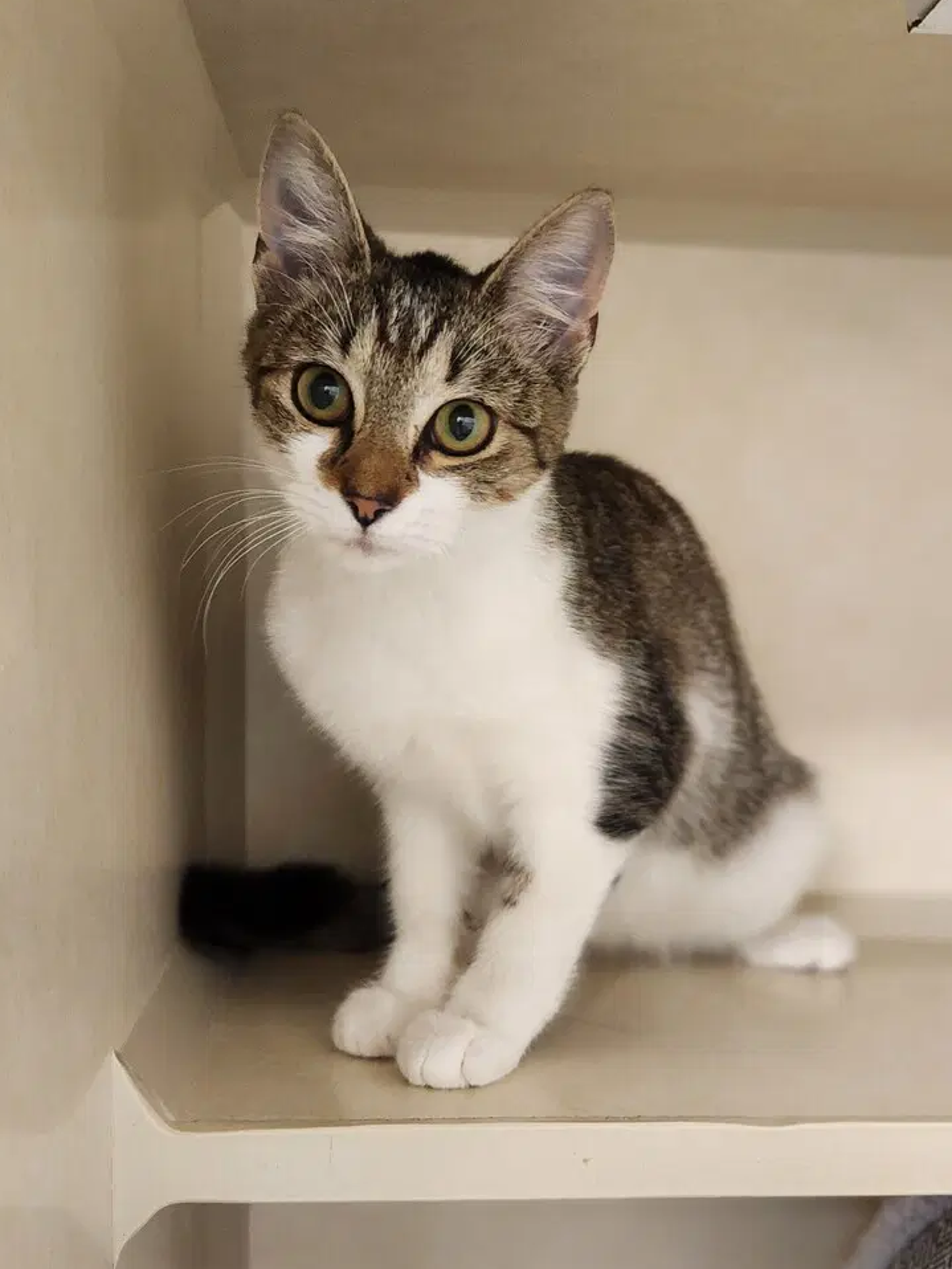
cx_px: 475
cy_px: 654
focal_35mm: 24
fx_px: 880
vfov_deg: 71.6
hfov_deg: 56.8
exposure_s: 1/40
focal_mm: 5.4
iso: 250
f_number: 1.8
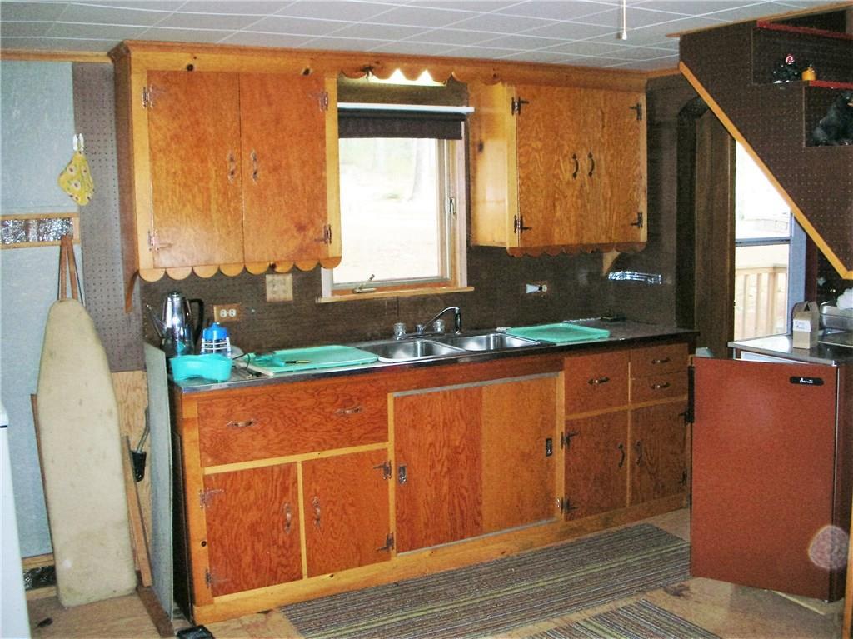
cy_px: 320
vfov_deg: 40.7
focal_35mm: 35
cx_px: 426
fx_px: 862
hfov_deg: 52.6
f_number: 3
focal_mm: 5.8
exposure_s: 1/60.1
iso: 163
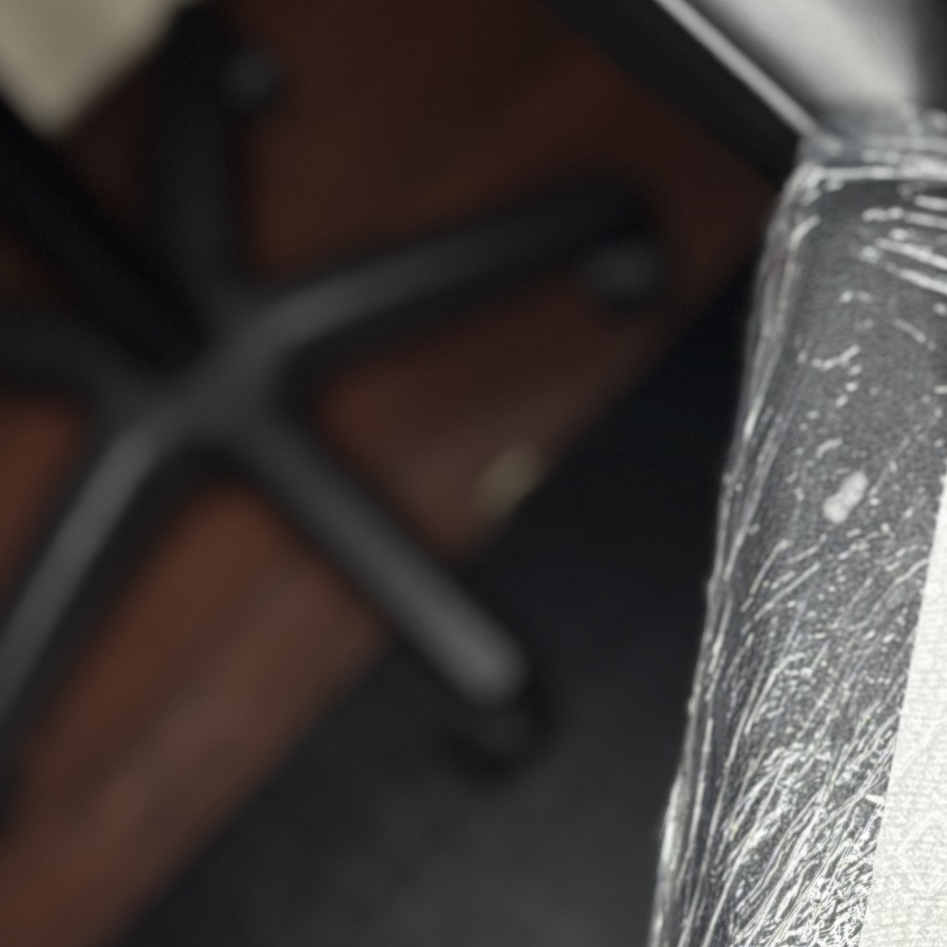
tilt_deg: -68.4
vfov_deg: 22.8
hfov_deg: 21.1
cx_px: 1159
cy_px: 496
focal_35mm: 76
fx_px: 2352
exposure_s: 1/121
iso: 40
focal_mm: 5.96
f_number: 1.6
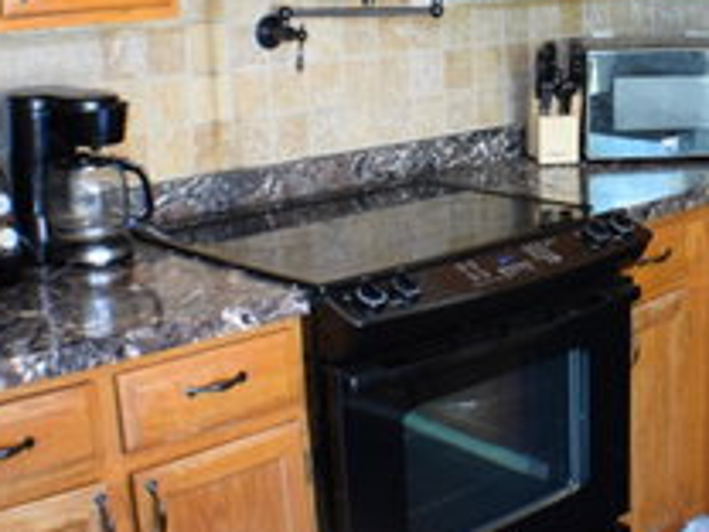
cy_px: 92
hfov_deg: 20.6
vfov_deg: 15.8
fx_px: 1905
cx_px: 661
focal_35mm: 93
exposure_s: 1/50
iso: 3200
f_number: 4.2
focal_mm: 28
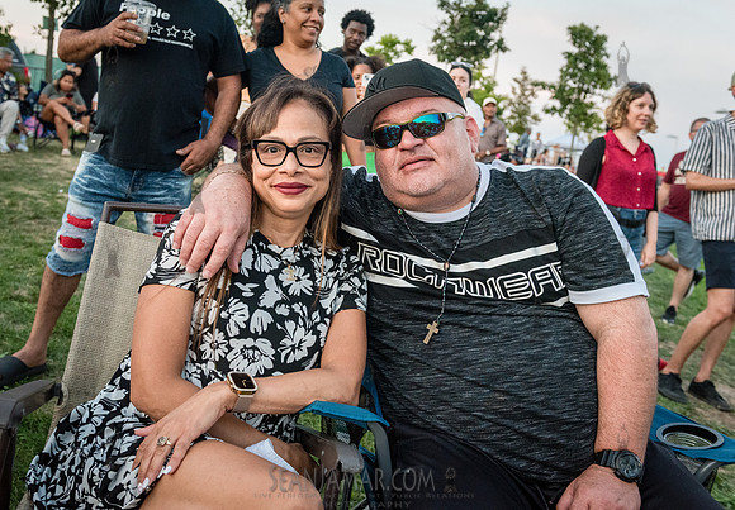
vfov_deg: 38.2
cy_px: 234
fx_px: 737
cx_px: 339
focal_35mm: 36
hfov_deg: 52.9
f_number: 4
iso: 4000
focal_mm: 32
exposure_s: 1/250
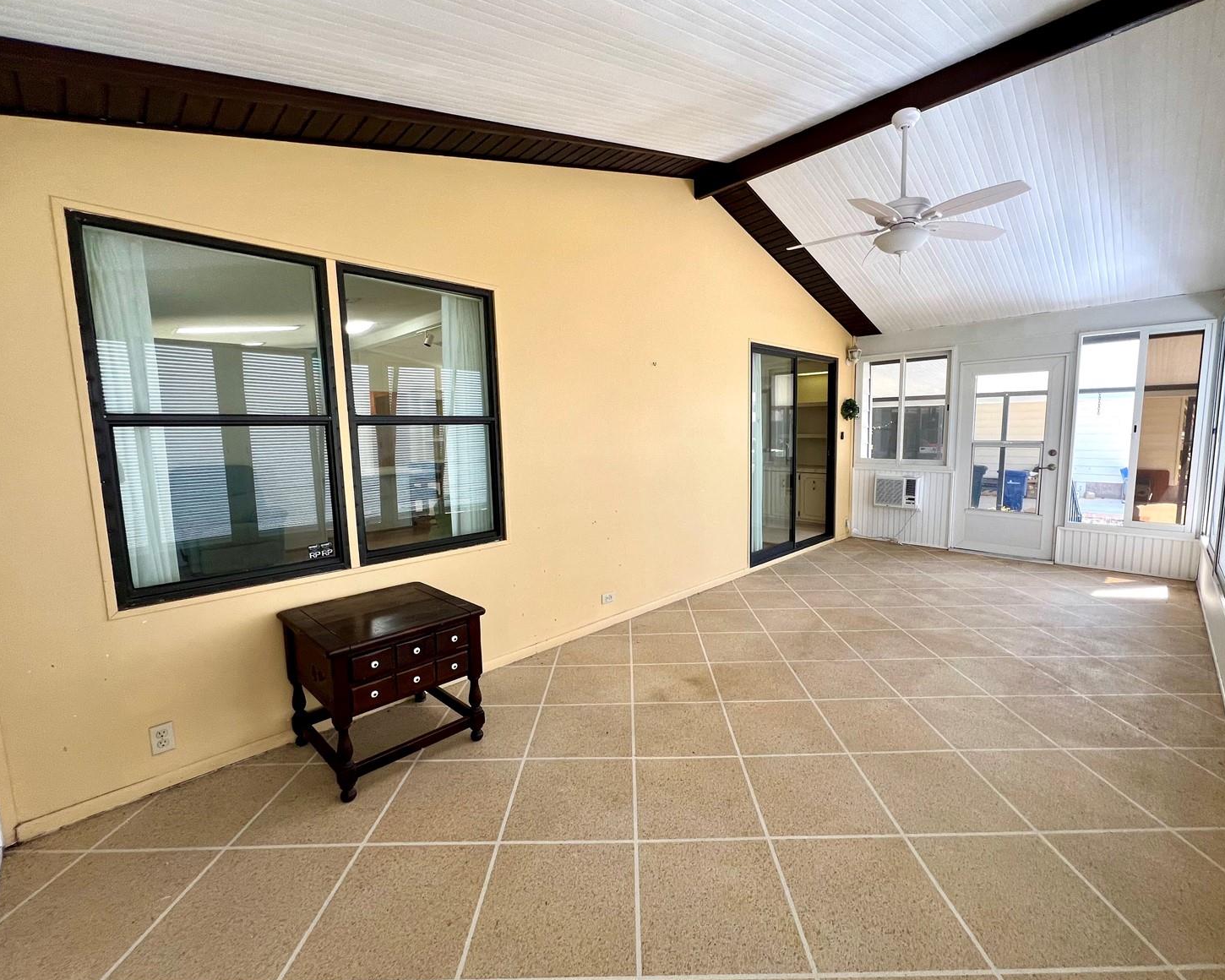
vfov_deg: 88.0
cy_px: 493
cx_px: 632
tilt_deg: -6.7
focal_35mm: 14
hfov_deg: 100.7
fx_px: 508
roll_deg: +1.1
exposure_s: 1/99
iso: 64
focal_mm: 1.57
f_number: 1.8
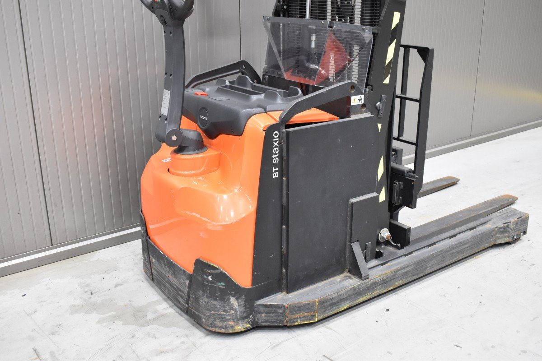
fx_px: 565
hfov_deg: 51.3
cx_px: 271
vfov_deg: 35.5
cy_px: 180
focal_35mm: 38
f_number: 5
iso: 1600
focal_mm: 25
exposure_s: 1/20
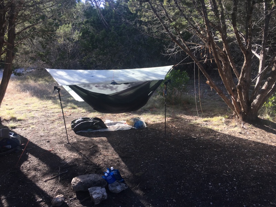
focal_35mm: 29
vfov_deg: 48.2
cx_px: 138
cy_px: 104
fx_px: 231
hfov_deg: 61.7
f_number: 2.2
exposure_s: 1/379
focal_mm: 4.15
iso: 25
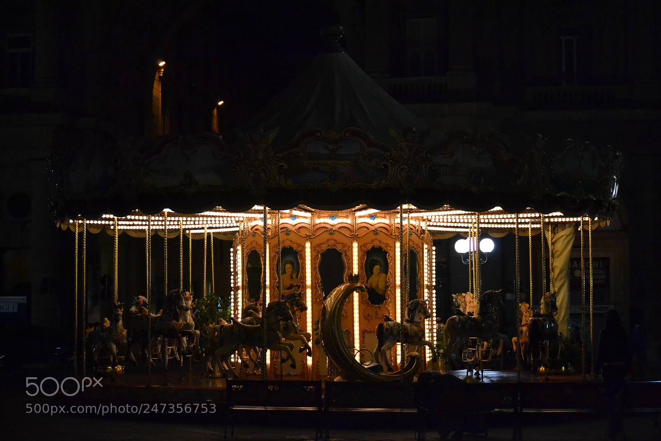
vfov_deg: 16.5
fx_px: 1514
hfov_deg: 24.6
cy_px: 220
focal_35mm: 82
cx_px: 330
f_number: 4
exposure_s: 1/400
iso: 3200
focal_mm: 55
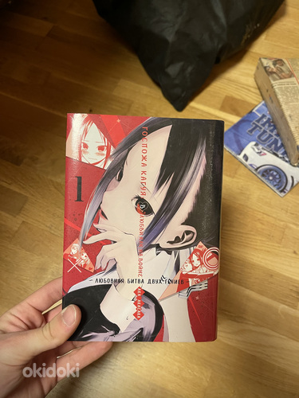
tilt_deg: -67.7
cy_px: 199
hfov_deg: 54.9
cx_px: 150
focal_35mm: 25
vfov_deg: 69.4
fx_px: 288
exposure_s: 1/60
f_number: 1.6
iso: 250
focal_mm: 5.1
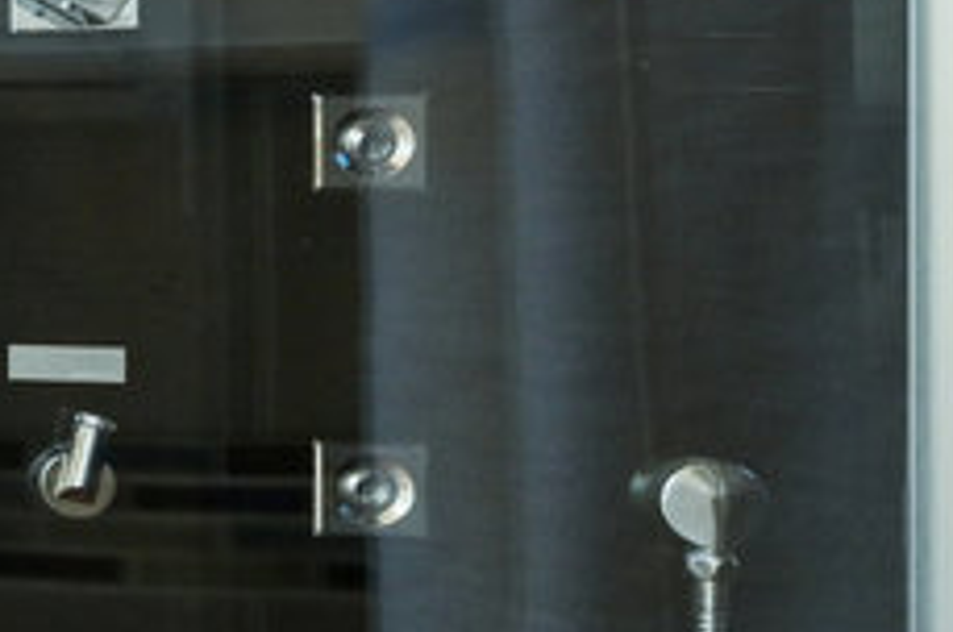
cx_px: -1515
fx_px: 2353
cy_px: 565
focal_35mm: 89
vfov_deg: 15.1
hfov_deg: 13.6
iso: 400
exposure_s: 1/25
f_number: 11
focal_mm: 17
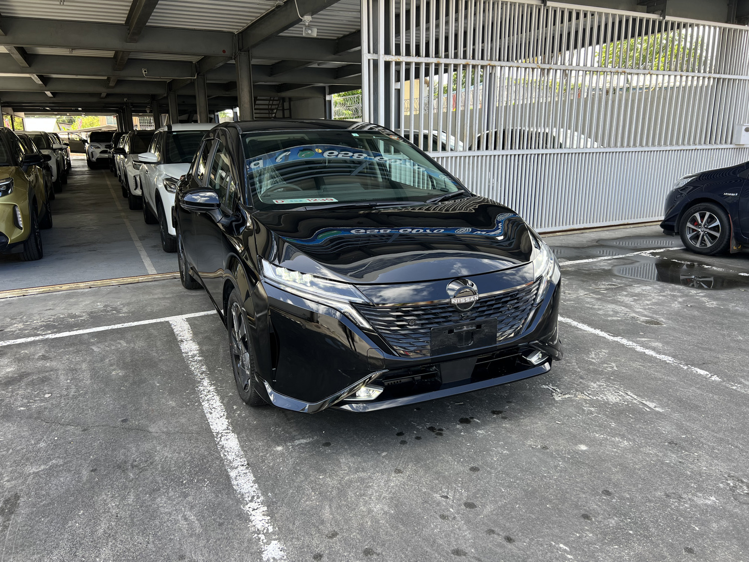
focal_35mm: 26
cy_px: 281
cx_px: 374
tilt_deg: -14.5
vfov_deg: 53.1
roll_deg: +0.5
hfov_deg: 67.3
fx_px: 563
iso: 50
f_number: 1.5
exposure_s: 1/443
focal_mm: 5.7
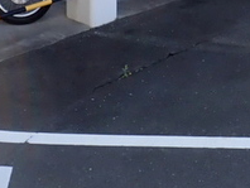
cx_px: 85
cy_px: -158
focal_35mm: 101
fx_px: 730
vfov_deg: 13.1
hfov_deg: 19.4
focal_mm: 4.5
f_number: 2.8
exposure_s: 1/320
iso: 100
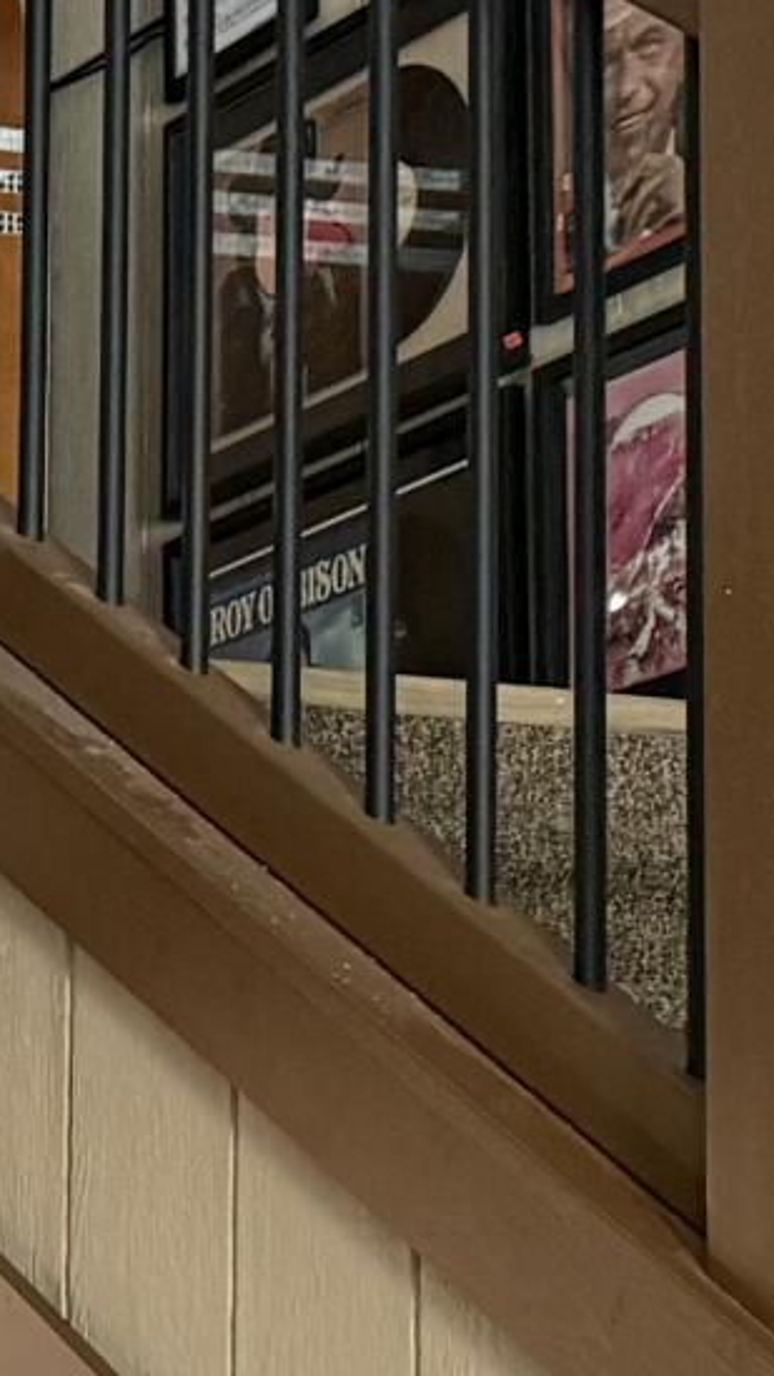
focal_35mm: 143
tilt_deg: +2.5
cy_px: 1790
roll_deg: -0.4
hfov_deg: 7.4
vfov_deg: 14.4
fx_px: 5215
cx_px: -1623
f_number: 1.78
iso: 320
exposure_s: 1/60
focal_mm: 6.76
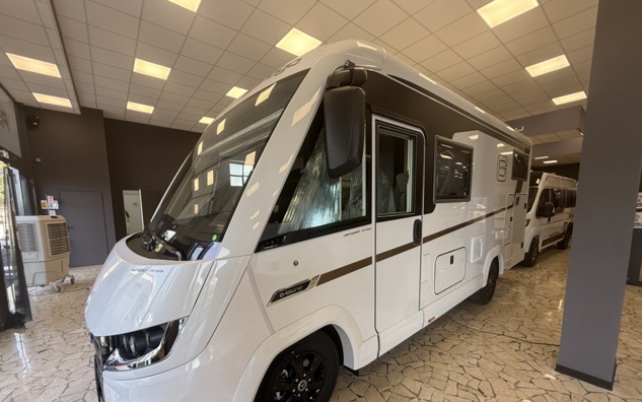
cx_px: 320
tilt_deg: -5.8
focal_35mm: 15
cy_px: 239
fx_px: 263
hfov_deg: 101.4
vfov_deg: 74.1
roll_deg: +0.0
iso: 64
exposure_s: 1/99
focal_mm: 2.22
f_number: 2.2
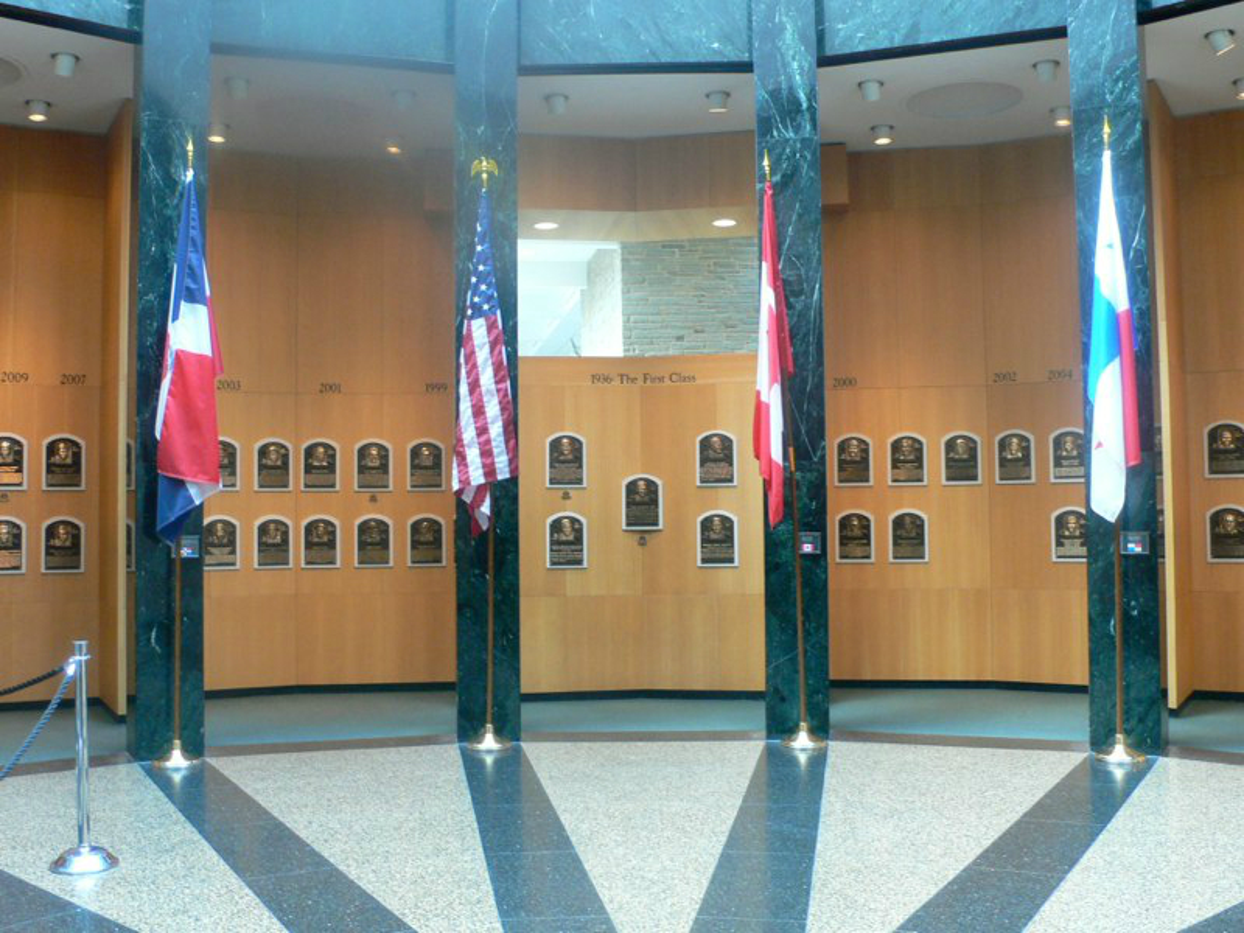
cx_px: 622
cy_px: 466
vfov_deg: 41.8
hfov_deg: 54.0
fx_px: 1222
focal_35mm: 34
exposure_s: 1/30
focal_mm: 6.3
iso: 125
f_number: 2.8
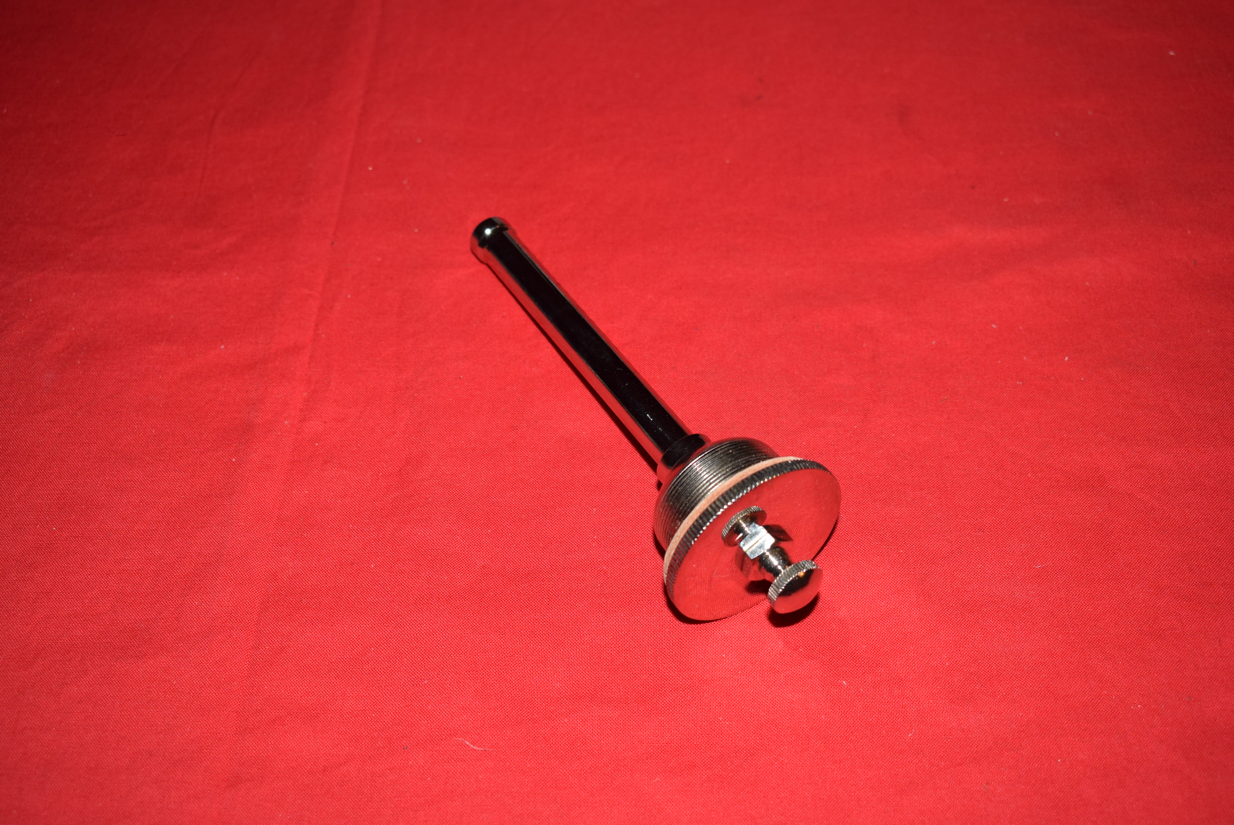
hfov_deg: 47.9
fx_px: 1389
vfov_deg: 33.1
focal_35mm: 40
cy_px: 412
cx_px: 617
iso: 400
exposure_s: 1/200
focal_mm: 27
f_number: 5.6
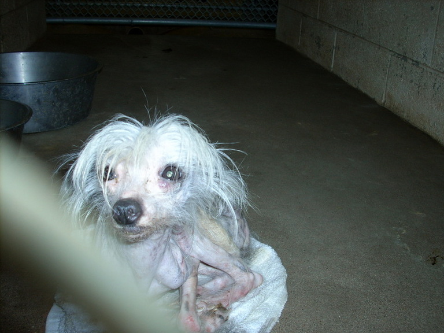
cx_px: 222
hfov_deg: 50.1
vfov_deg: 38.7
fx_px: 475
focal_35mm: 37
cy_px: 166
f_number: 2.8
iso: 64
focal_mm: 6.2
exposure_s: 1/60
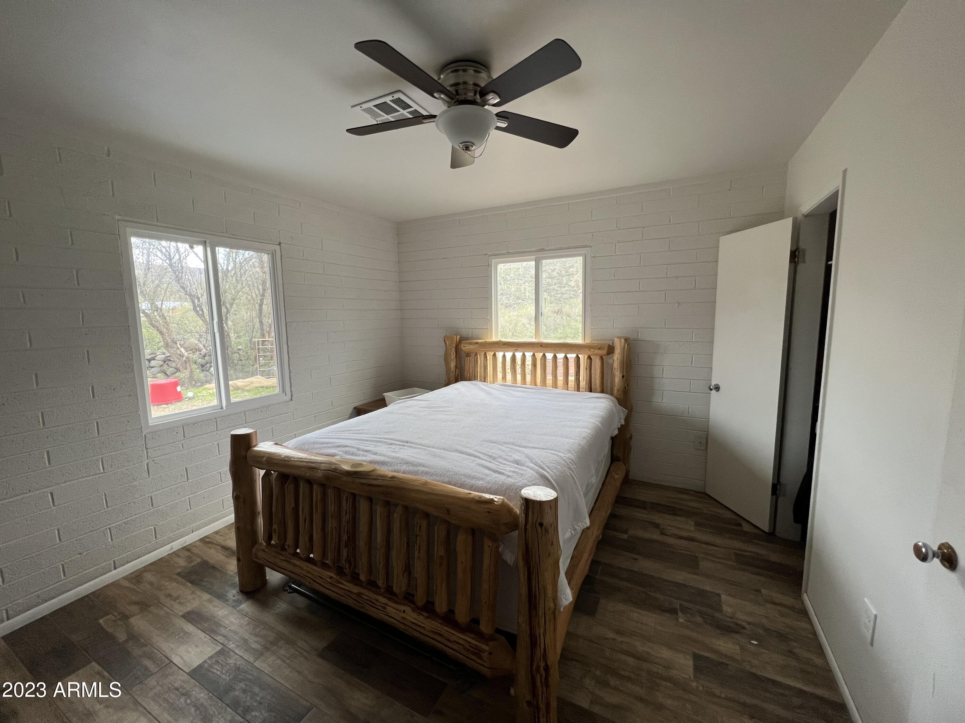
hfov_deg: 106.2
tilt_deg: -8.0
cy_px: 362
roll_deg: +1.2
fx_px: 362
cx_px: 482
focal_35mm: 13
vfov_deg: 89.9
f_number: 1.8
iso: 100
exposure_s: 1/99
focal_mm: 1.57
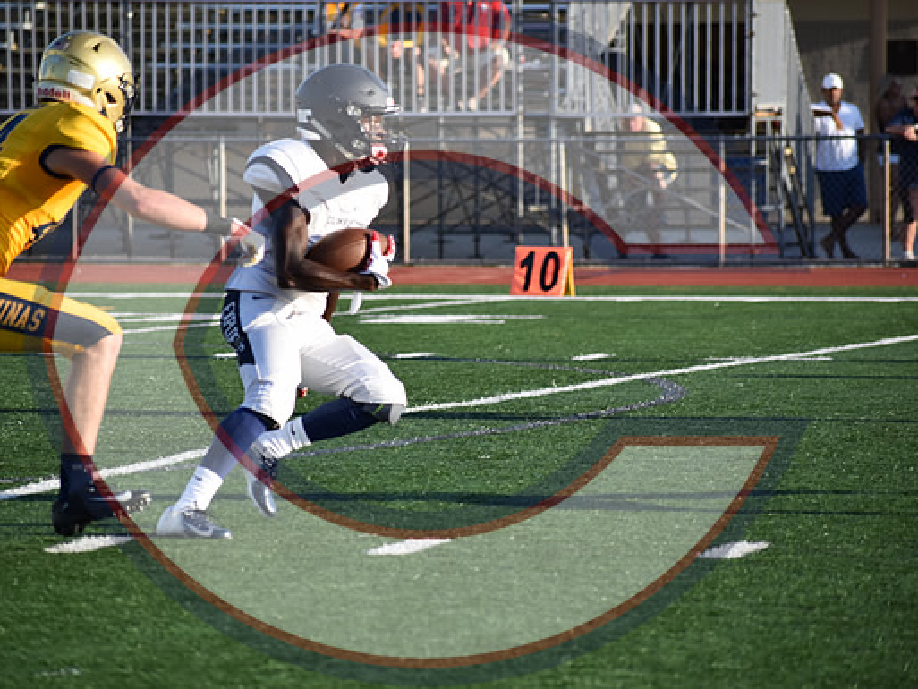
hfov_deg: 6.9
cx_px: 417
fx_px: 7574
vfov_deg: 5.2
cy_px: 344
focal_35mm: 286
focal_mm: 175
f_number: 5
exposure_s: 1/1000
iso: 400
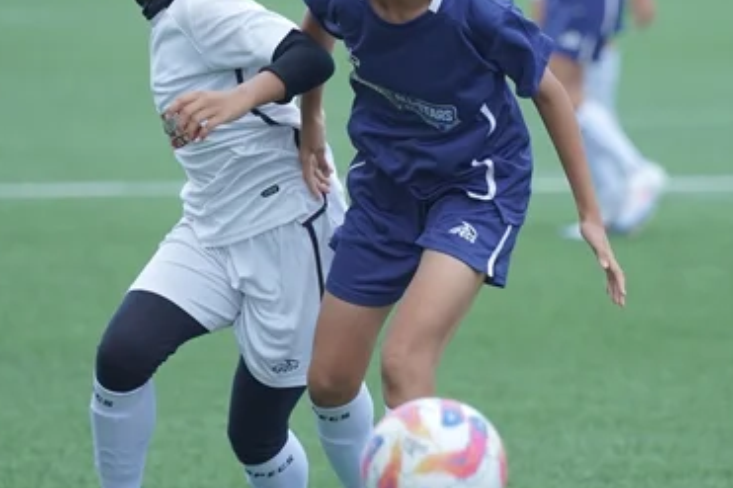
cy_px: 157
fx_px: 8995
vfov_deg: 3.1
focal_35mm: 442
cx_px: 468
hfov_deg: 4.7
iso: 100
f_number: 2.8
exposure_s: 1/640
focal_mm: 164
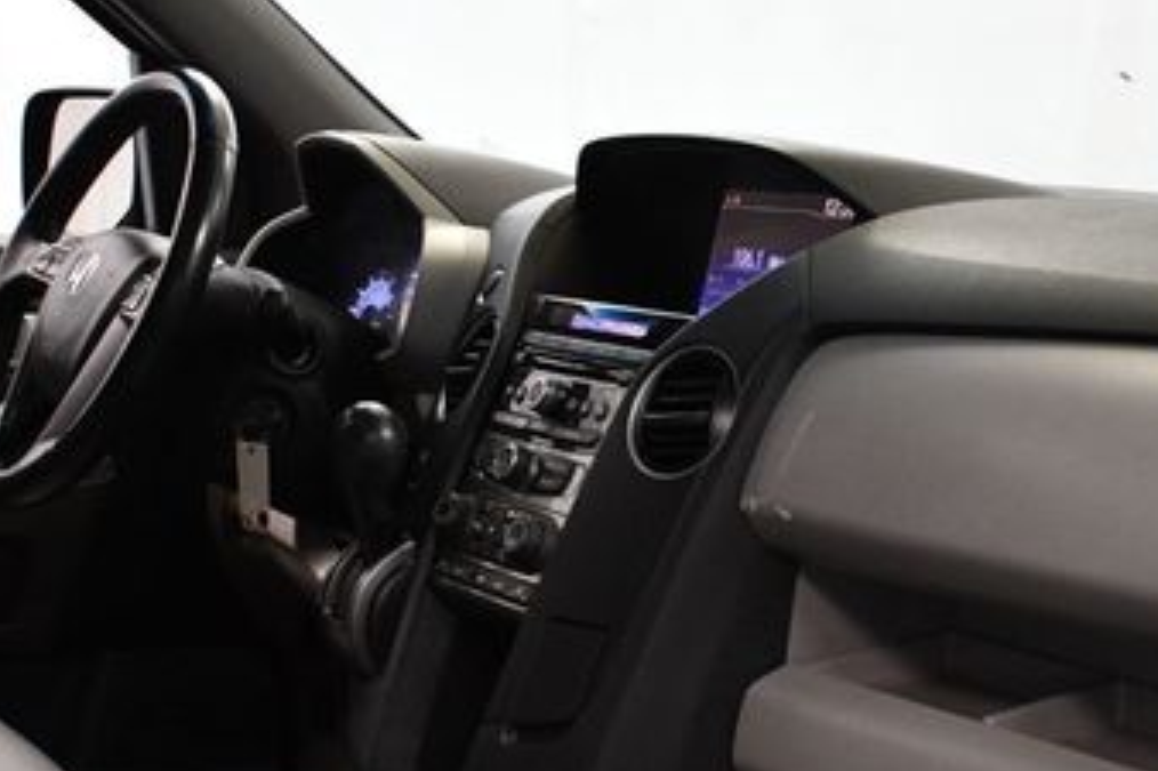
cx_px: 654
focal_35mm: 70
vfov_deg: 19.4
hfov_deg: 28.8
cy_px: 445
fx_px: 2250
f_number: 4
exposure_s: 1/125
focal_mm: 25
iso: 2500
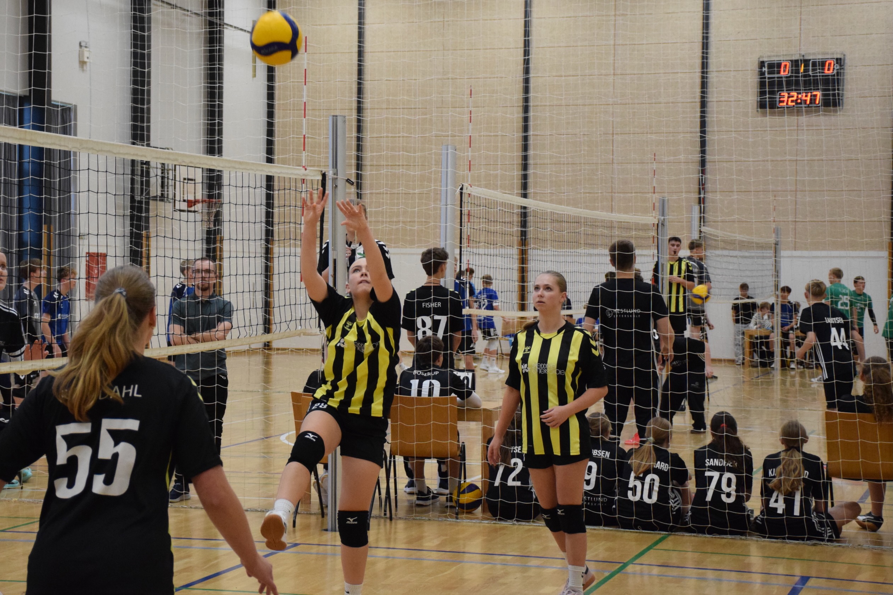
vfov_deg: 18.9
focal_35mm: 72
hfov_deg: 28.1
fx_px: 1786
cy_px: 298
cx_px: 446
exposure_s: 1/320
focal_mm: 48
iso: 3200
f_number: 4.5
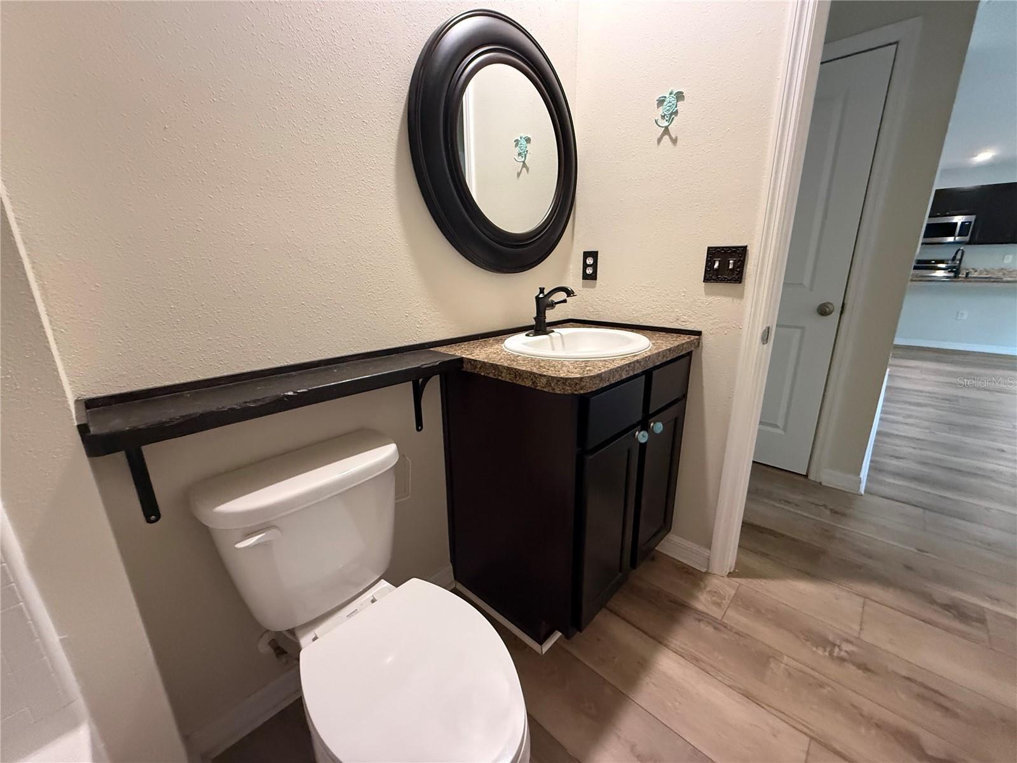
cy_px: 382
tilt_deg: -16.4
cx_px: 508
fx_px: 411
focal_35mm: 14
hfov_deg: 102.1
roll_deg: +1.0
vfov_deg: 85.7
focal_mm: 2.22
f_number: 2.2
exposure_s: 1/60
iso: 640
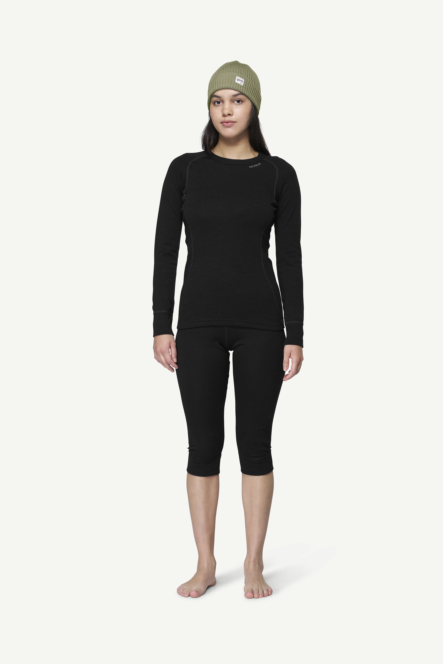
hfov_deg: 17.5
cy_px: 332
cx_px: 222
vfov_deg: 26.0
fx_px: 1440
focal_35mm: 78
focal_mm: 78
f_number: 5.6
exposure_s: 1/50
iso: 100
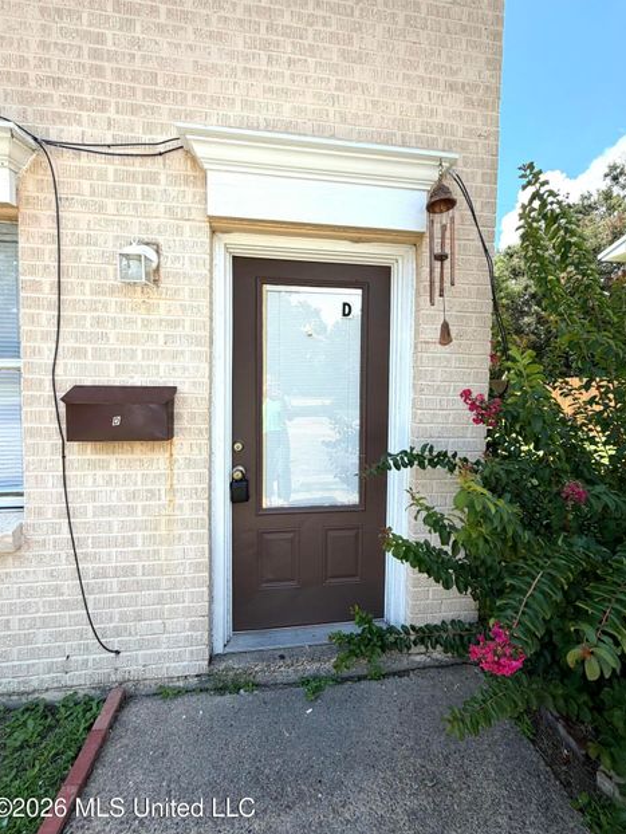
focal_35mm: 15
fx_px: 361
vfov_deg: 98.1
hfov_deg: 81.7
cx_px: 326
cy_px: 402
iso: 40
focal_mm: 2.22
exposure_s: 1/502
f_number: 2.2
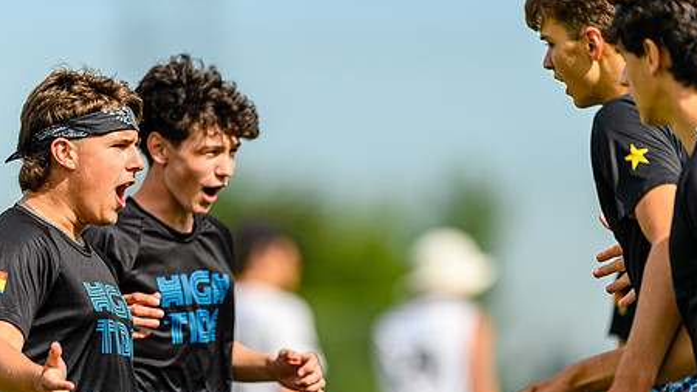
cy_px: 269
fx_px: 9979
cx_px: 271
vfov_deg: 2.2
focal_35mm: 540
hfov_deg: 4.0
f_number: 3.2
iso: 100
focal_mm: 400
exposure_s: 1/2000
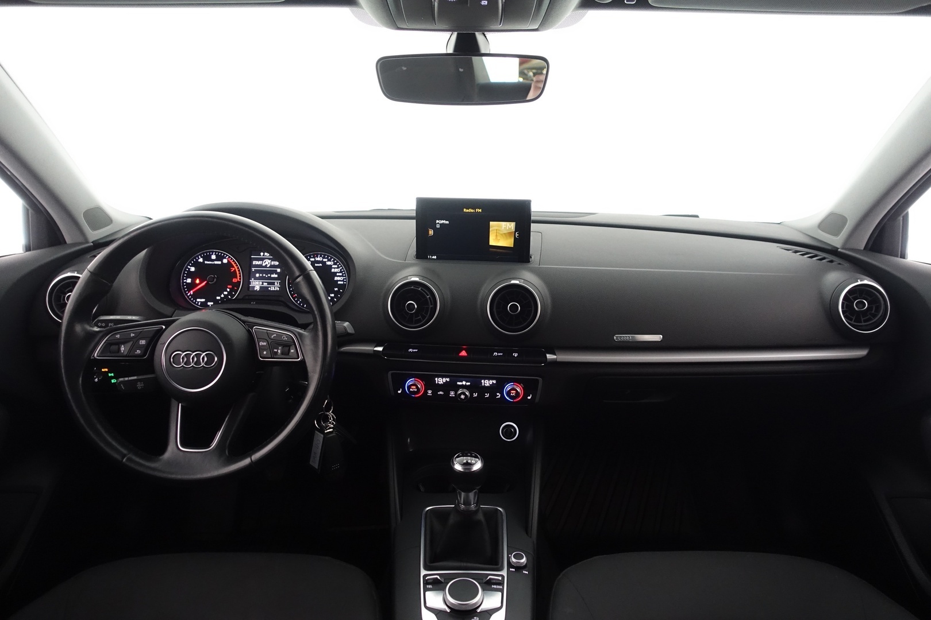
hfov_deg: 73.7
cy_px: 310
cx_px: 466
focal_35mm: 24
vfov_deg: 53.1
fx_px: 621
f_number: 2.5
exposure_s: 1/30
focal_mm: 8.8
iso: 1000
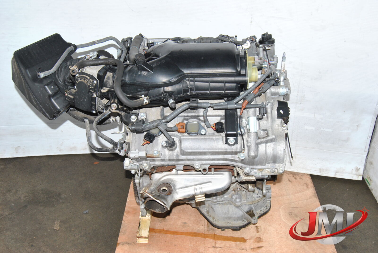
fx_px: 442
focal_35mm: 42
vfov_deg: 32.0
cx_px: 189
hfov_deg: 46.3
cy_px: 126
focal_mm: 28
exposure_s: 1/200
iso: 400
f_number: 8
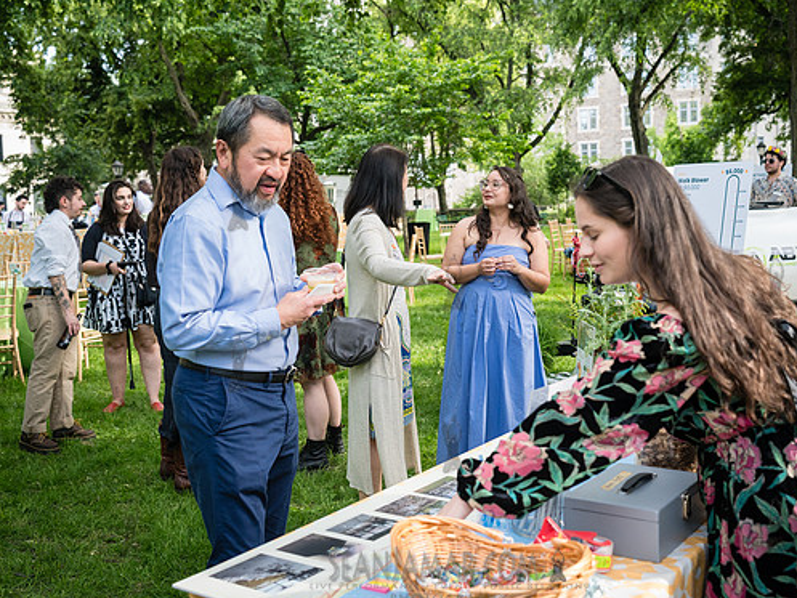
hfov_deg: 45.7
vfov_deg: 35.1
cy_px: 282
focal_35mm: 41
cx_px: 432
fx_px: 944
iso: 1600
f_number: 4
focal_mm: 35
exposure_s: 1/1000
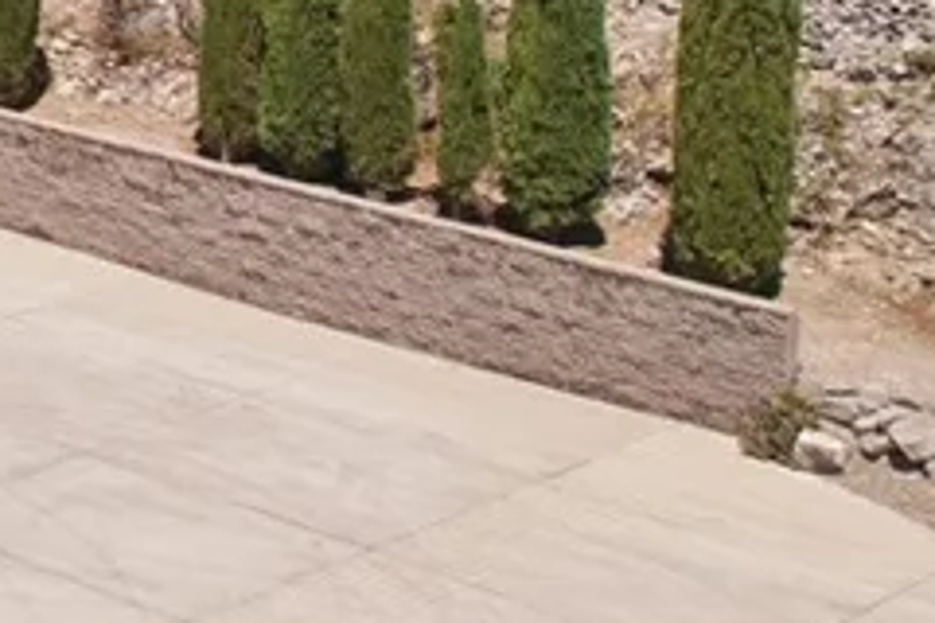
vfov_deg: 13.6
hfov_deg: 16.6
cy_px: -358
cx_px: -912
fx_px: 2441
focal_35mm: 94
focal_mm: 8.4
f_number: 2.8
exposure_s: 1/2500
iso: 120
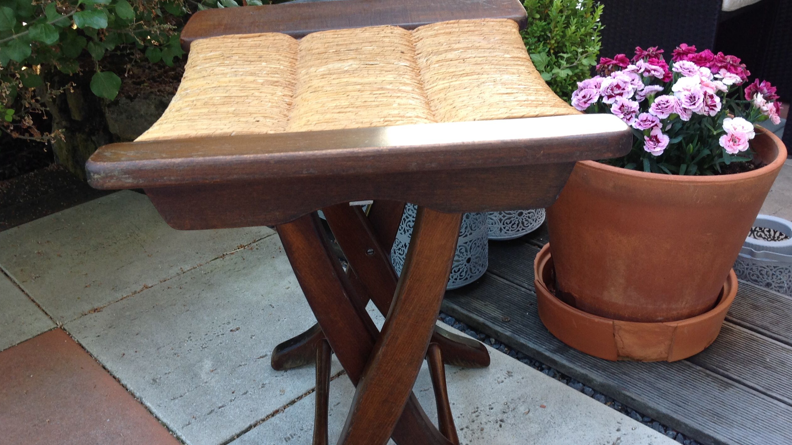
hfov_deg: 51.6
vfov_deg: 30.4
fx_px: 819
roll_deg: +2.4
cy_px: 262
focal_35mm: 39
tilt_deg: -30.1
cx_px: 396
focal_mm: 4.28
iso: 50
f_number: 2.4
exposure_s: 1/40
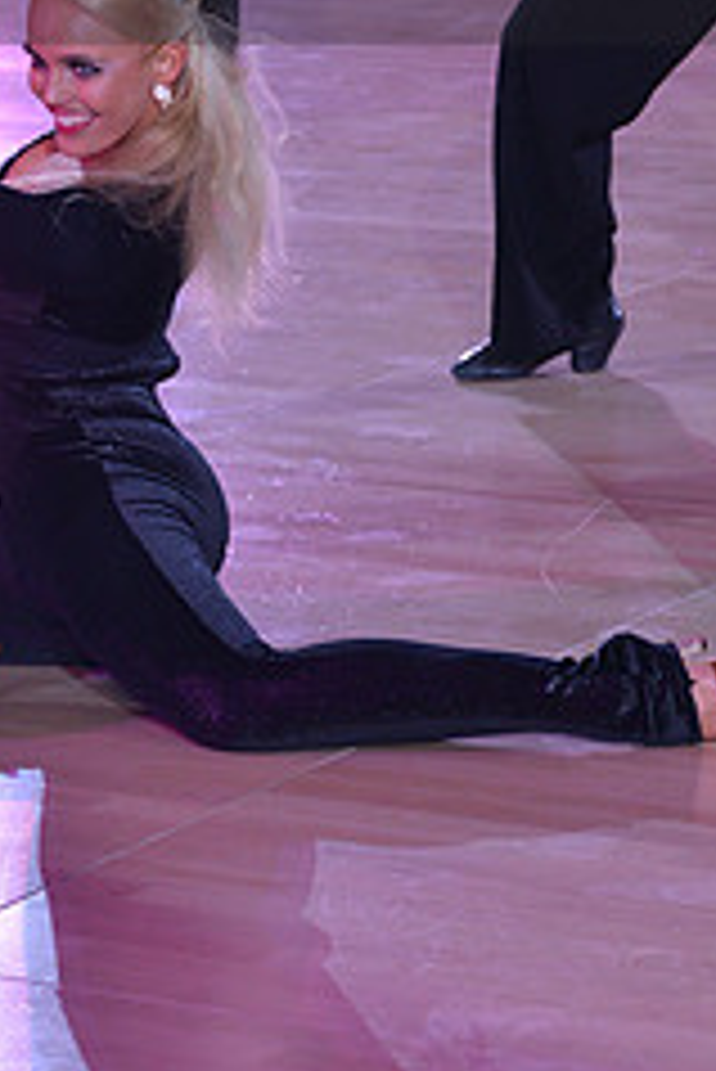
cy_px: -104
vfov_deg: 10.4
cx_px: 326
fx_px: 5809
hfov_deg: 7.1
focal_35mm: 195
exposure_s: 1/250
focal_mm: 80
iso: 1250
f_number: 4.5
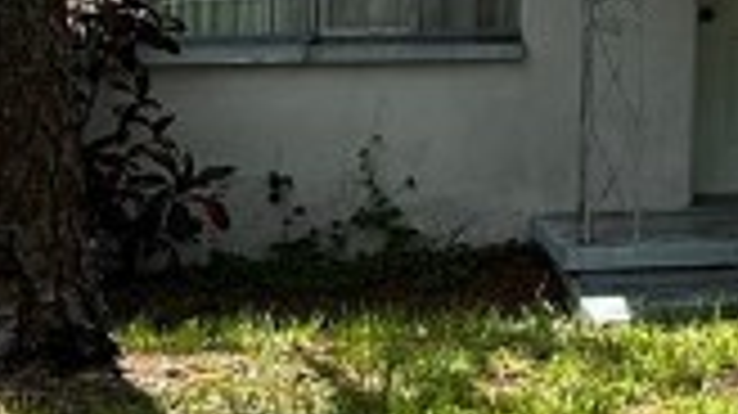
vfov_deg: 7.3
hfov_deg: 12.4
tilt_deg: +4.1
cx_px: 1197
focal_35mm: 163
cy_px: -297
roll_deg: -0.2
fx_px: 3188
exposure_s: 1/1256
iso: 80
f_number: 1.78
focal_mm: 6.86
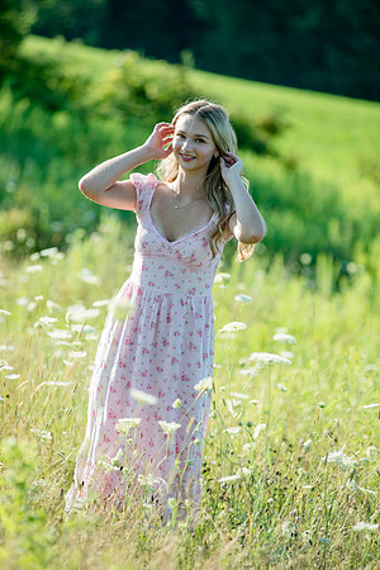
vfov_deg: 12.1
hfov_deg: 8.1
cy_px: 285
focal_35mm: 170
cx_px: 190
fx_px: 2691
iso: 160
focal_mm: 170
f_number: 4
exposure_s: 1/500
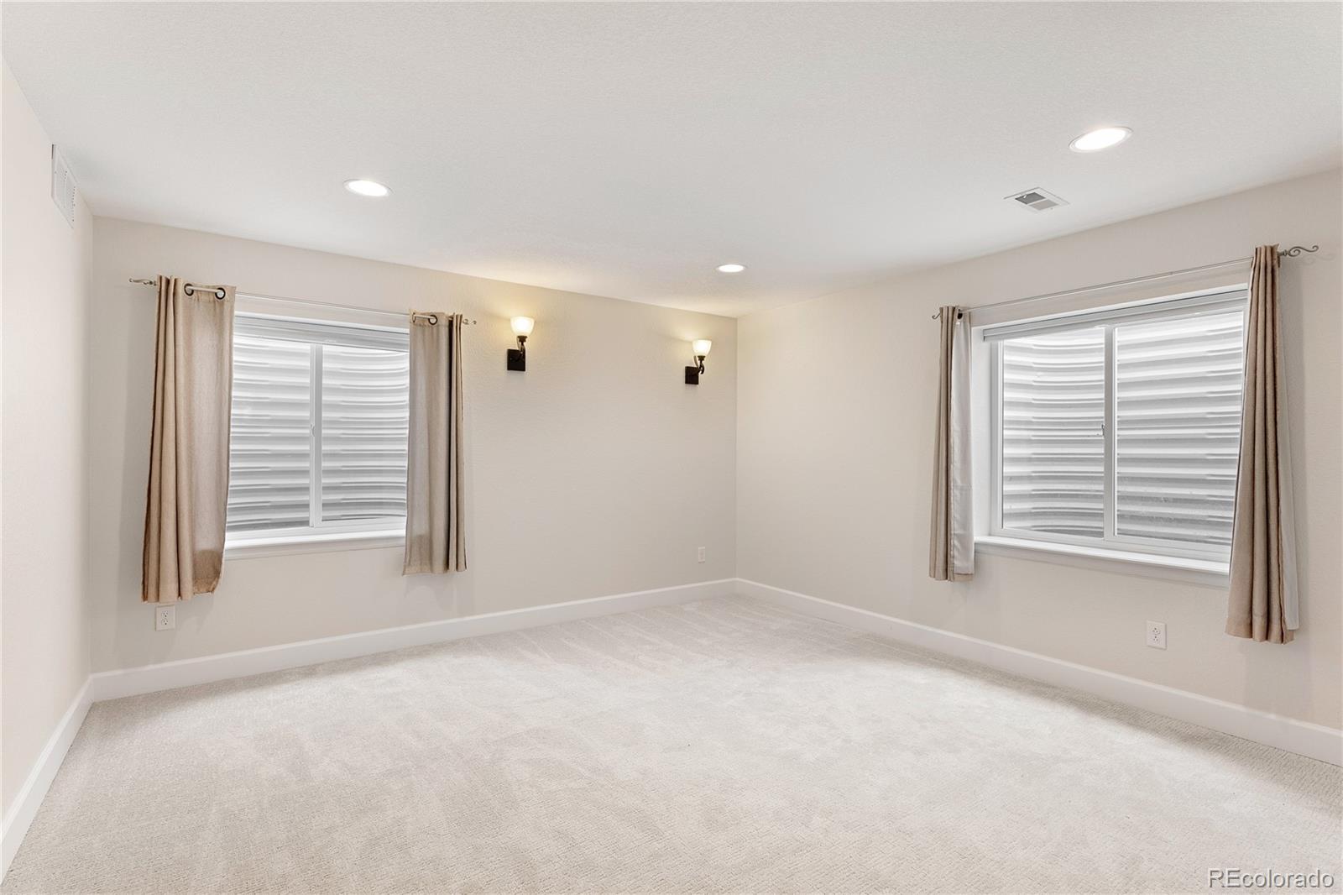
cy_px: 448
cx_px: 672
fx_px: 630
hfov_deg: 93.6
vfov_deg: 70.7
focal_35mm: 17
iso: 400
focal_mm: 16.9
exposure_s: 1/400
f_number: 8
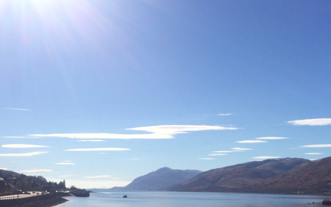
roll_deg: -0.2
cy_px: 190
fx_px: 442
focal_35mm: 49
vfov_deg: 25.4
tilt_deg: -1.2
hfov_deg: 40.2
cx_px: 239
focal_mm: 4.15
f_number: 2.2
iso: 32
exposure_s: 1/5128
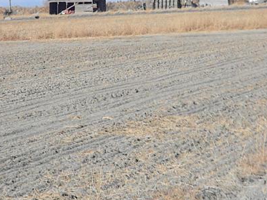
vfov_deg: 3.3
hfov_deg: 4.4
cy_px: 68
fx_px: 3439
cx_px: 135
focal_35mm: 446
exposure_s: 1/686
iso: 640
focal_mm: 50.4
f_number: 10.8
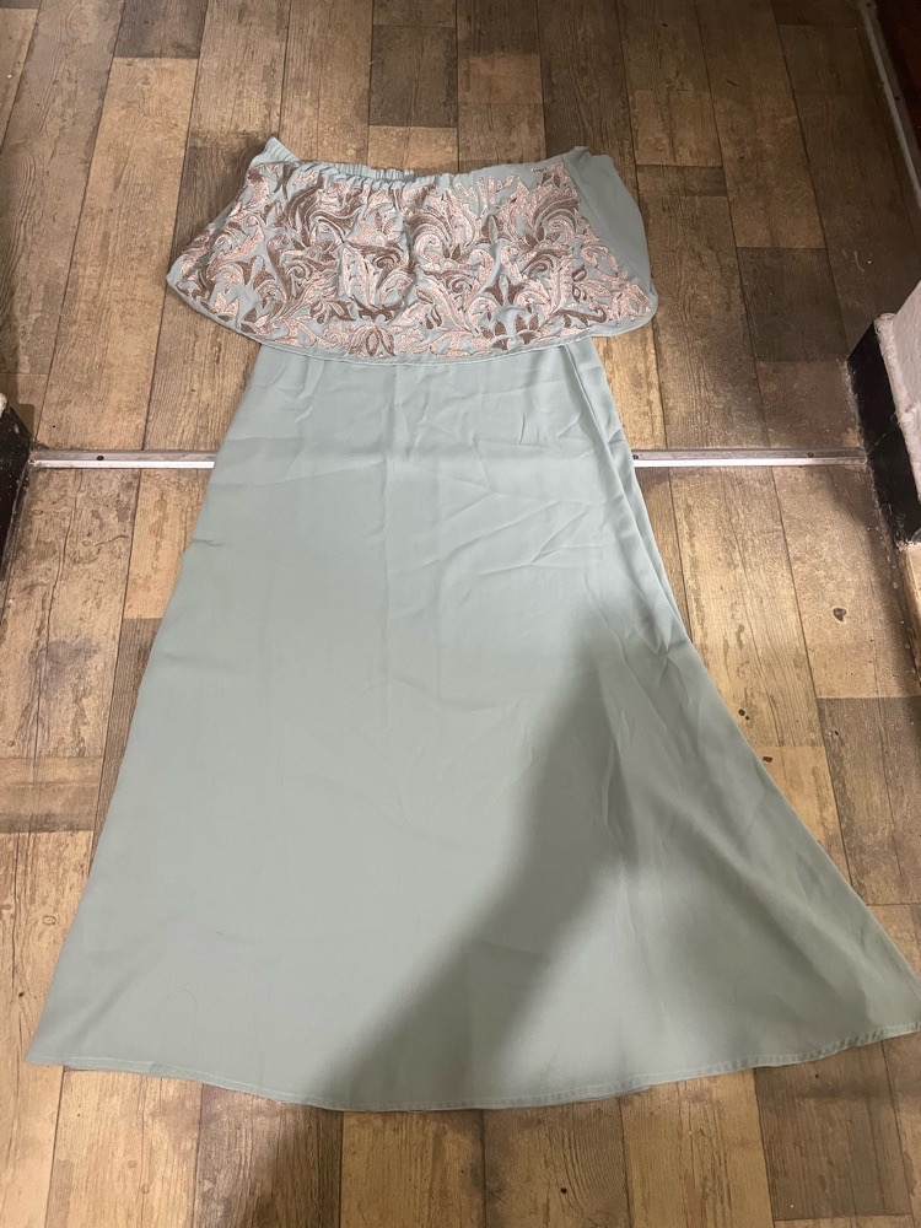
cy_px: 614
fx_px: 922
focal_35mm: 26
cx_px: 460
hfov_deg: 53.1
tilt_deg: -65.8
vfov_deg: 67.3
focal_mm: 4.2
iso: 400
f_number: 1.6
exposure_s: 1/50
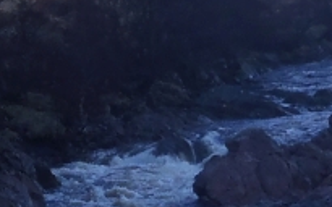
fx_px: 1402
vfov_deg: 8.3
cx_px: -201
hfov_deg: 12.7
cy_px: -70
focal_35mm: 155
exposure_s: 1/200
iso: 80
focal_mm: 5
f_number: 4.5
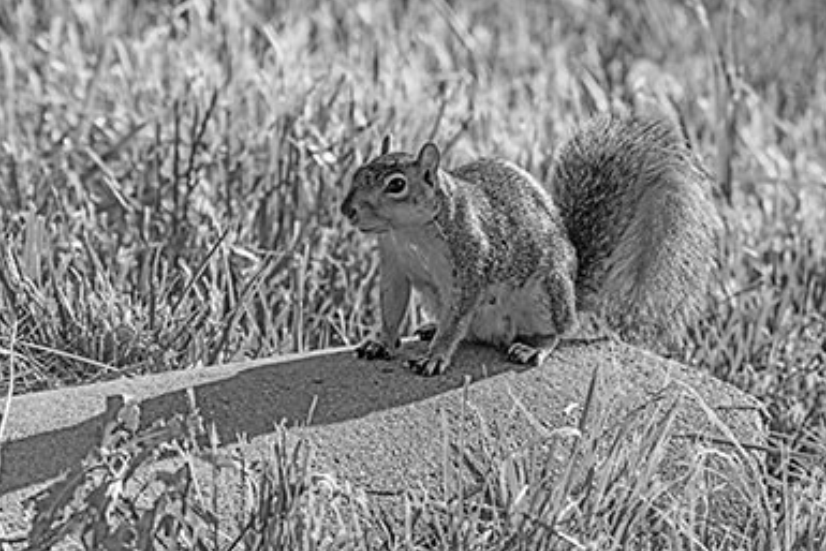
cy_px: 306
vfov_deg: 2.2
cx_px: 311
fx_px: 14597
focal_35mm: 636
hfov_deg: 3.2
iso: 2500
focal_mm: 490
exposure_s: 1/2000
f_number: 11
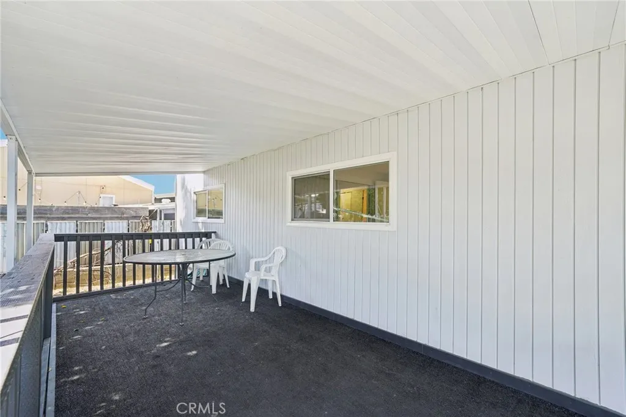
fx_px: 261
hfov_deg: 100.4
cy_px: 208
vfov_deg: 77.3
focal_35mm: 15
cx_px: 313
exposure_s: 1/30
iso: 200
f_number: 8
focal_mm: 15
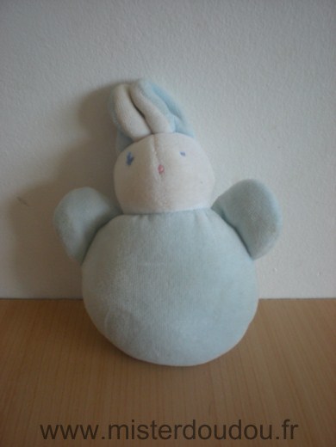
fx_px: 492
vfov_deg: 49.0
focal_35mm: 38
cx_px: 168
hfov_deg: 37.7
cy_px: 224
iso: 200
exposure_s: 1/30
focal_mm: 6.3
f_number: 3.1
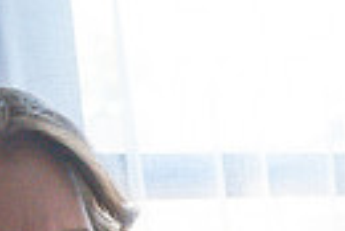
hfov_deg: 16.9
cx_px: 547
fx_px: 1027
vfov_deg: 11.7
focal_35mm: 107
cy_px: 442
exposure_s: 1/500
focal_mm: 24
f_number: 2.8
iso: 1600
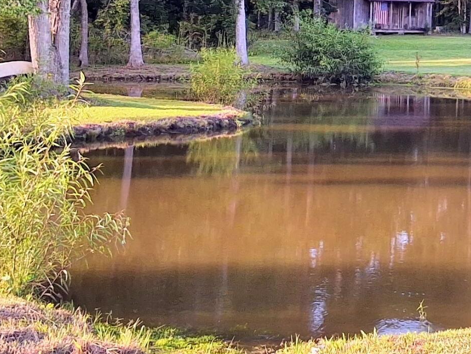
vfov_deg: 16.2
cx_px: 526
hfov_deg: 20.7
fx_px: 1225
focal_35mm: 90
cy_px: 22
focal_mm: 2.91
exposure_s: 1/328
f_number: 1.9
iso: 32
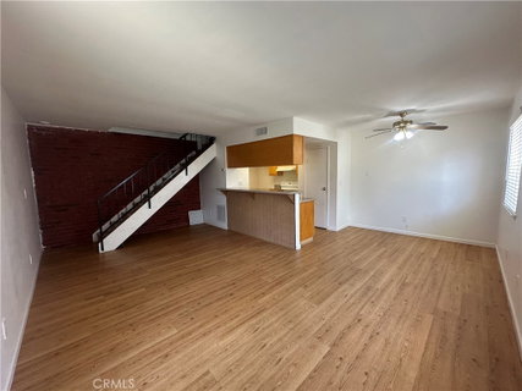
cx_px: 261
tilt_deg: -5.3
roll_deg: +1.3
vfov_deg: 85.6
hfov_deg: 102.1
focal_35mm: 14
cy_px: 196
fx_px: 211
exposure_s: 1/120
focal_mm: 2.22
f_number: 2.2
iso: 160
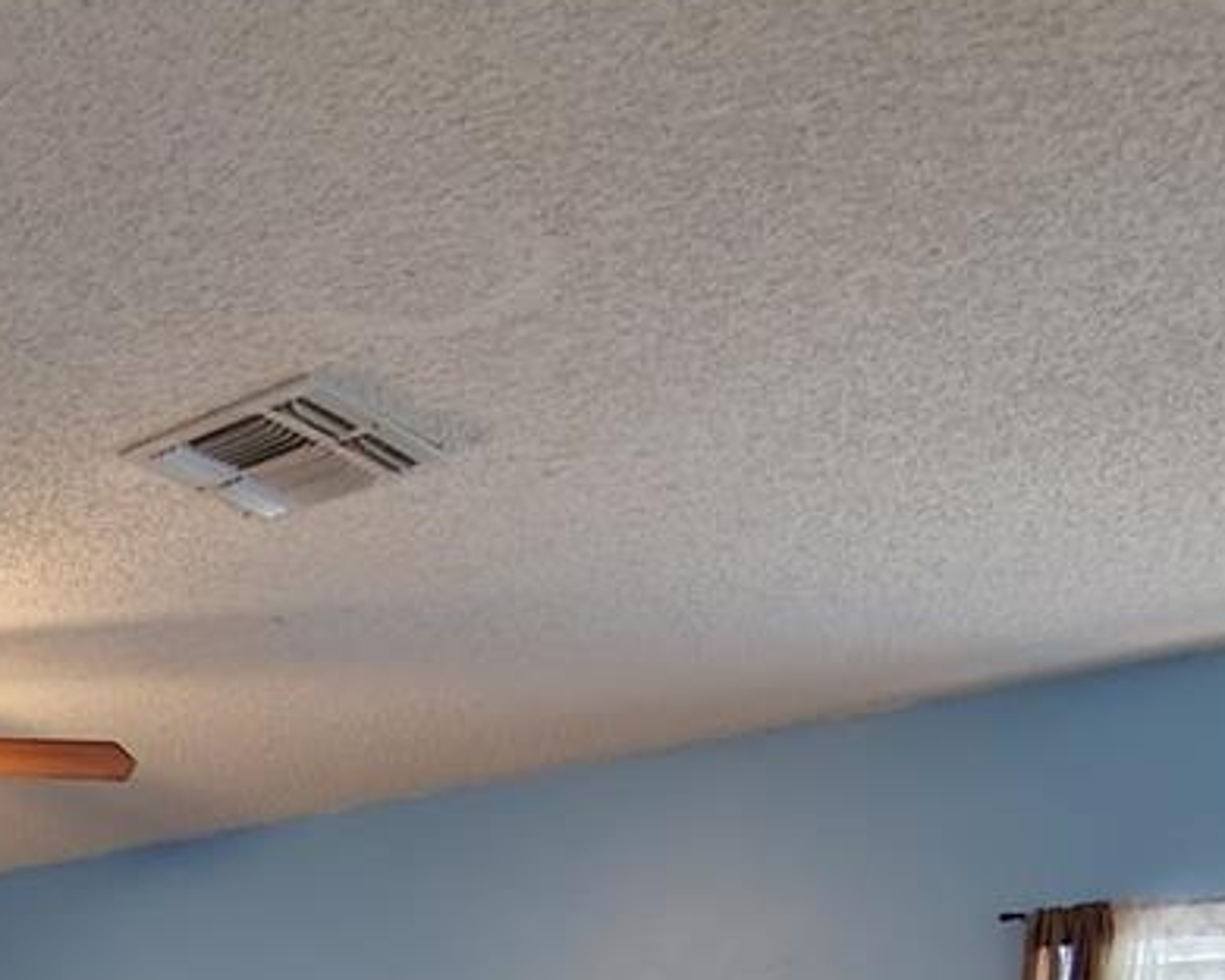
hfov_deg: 34.2
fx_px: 1740
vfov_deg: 26.4
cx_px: -82
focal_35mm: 48
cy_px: 1291
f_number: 2.2
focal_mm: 2.13
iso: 533
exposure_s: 1/24
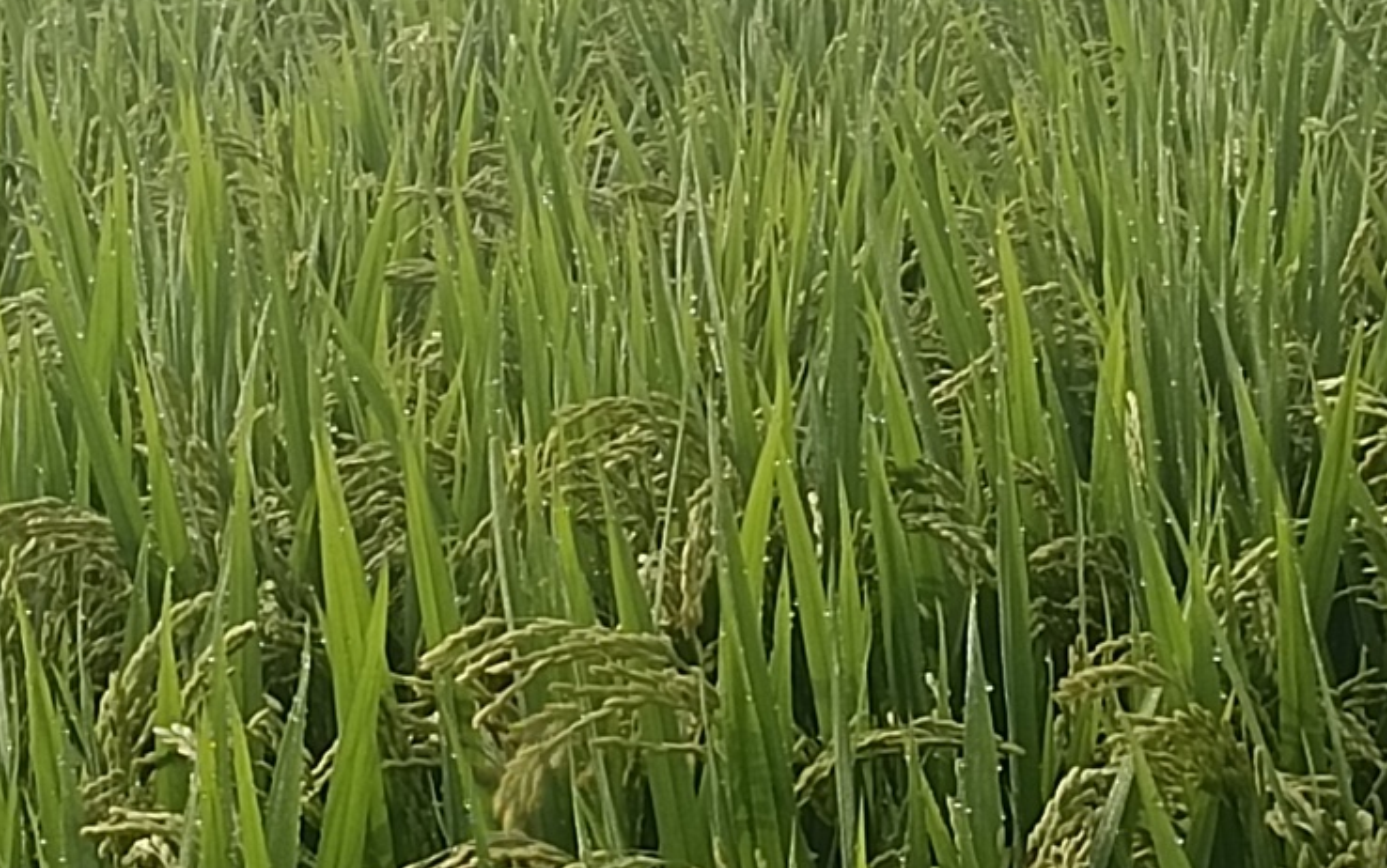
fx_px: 6429
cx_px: 703
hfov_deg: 12.3
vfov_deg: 7.7
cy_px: 508
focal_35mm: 170
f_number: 1.8
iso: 100
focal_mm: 3.96
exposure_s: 1/651
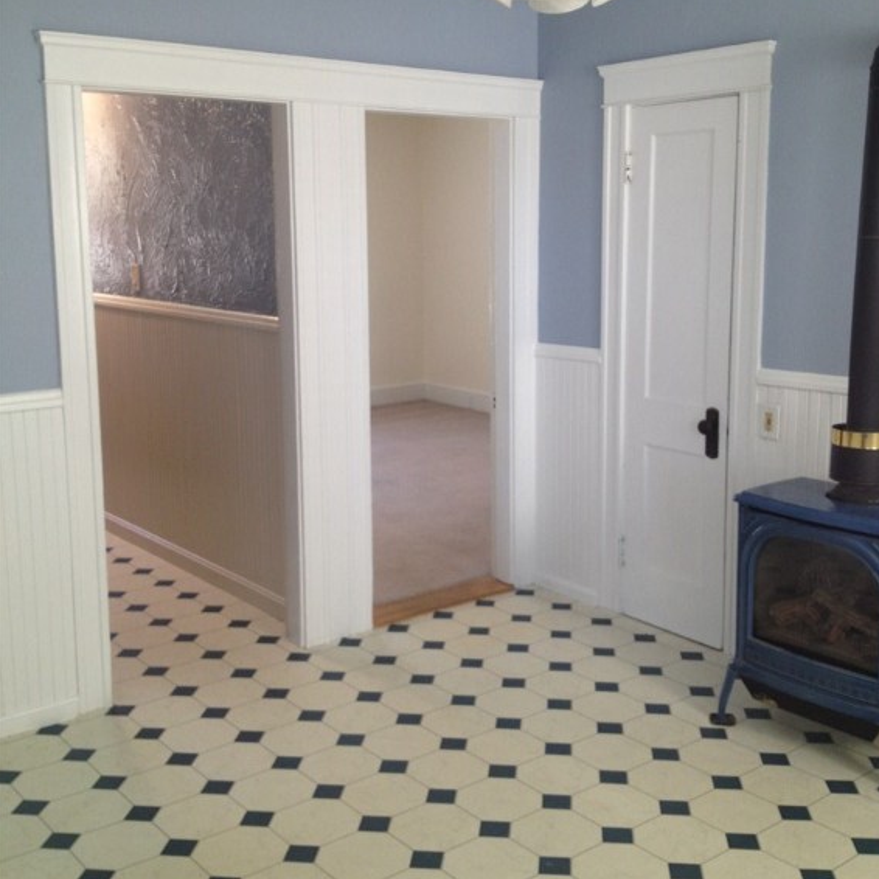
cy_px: 384
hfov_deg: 40.0
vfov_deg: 40.0
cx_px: 446
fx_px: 1207
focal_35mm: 42
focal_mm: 4.28
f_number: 2.4
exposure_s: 1/20
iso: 64
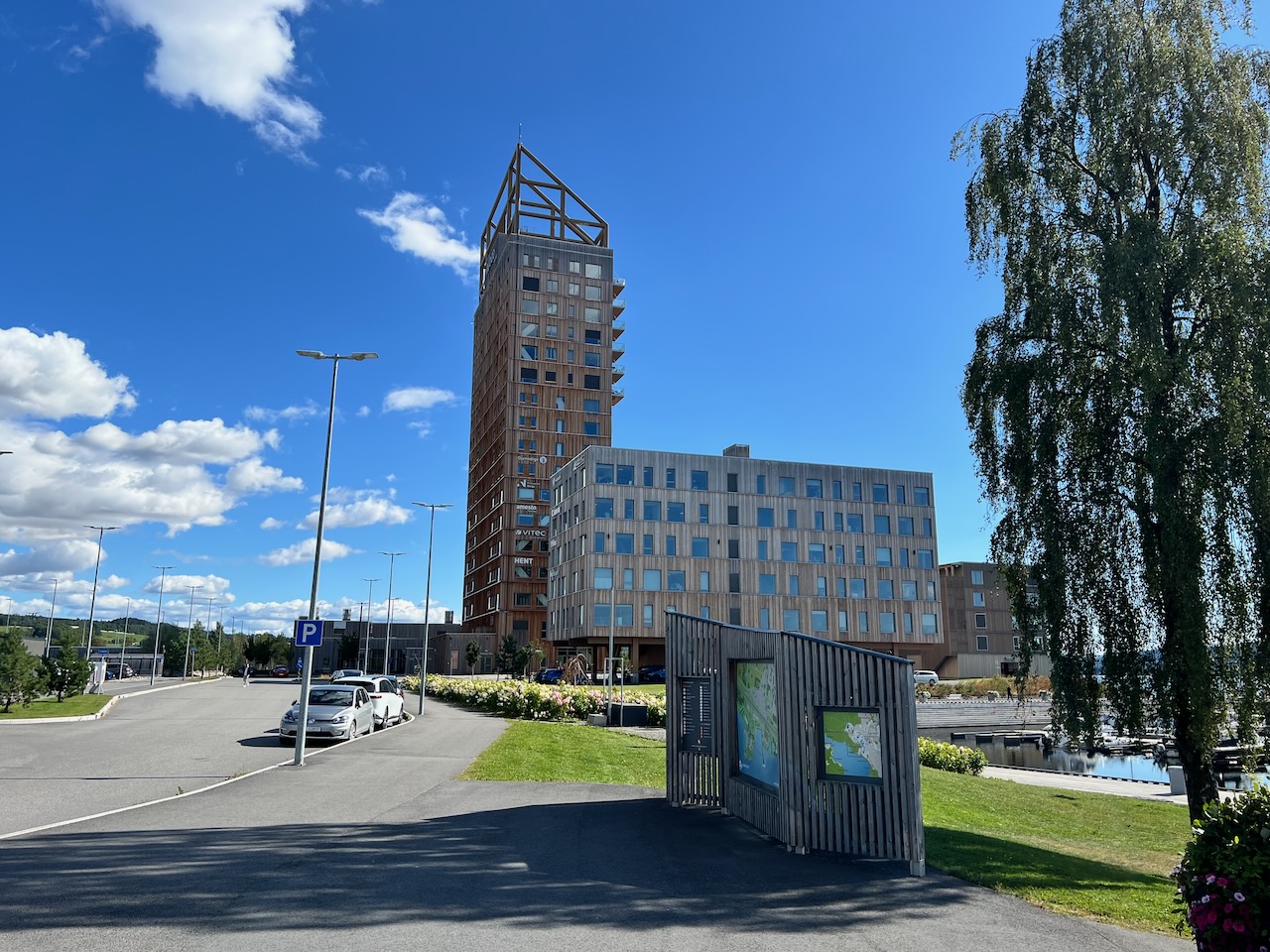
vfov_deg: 53.1
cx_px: 635
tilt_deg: +11.8
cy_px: 476
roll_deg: +0.3
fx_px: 954
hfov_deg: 67.3
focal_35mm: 26
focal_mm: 5.7
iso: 50
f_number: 1.5
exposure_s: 1/4444
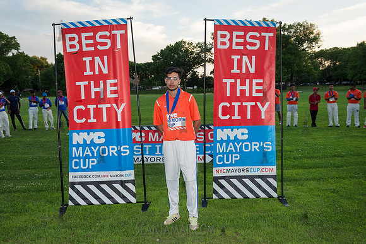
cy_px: 122
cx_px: 183
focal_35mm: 32
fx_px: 325
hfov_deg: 58.7
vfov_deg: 41.1
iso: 1600
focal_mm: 32
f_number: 4
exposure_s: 1/2000
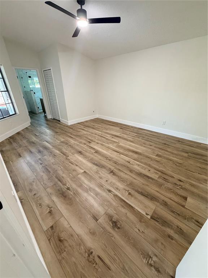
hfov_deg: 85.7
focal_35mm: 14
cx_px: 104
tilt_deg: -23.8
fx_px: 112
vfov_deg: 102.1
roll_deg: +0.5
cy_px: 139
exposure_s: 1/60
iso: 400
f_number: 2.2
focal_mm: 2.22
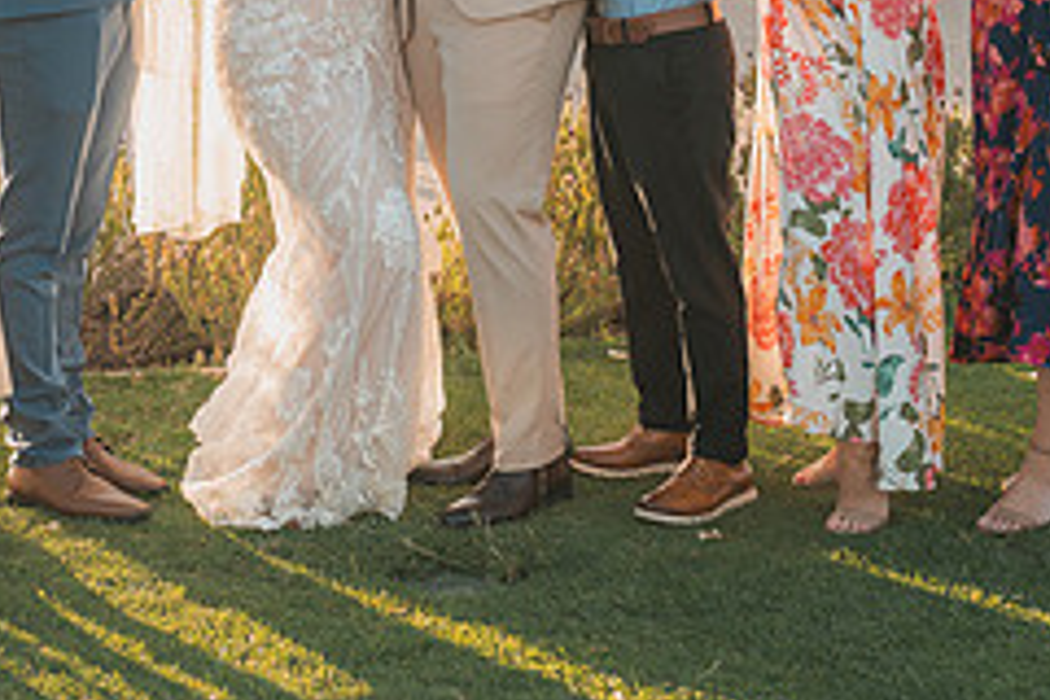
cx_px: 175
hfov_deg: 16.8
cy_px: -81
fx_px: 3529
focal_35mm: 121
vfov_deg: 11.2
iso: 200
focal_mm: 50
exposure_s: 1/640
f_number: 2.8
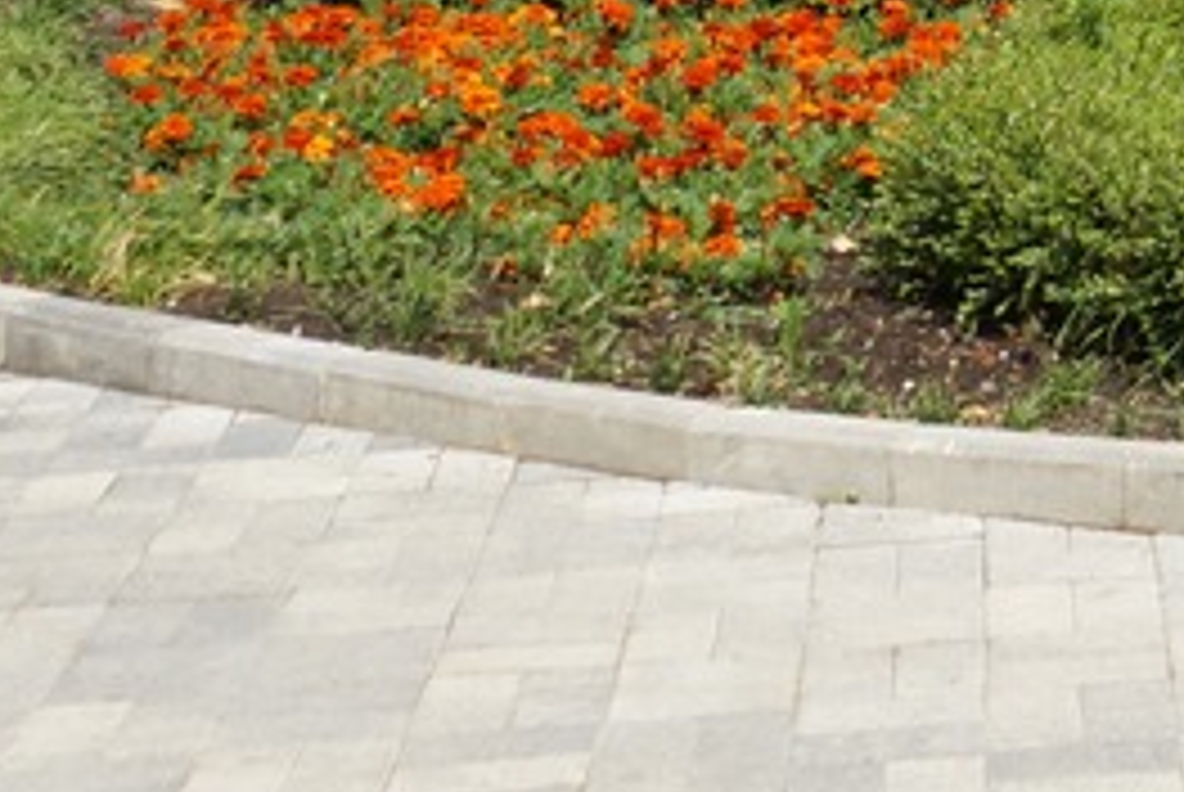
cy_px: -976
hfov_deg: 14.7
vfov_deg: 10.0
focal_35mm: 123
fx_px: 4050
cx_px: 2066
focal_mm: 18
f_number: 6.3
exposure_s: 1/400
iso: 100
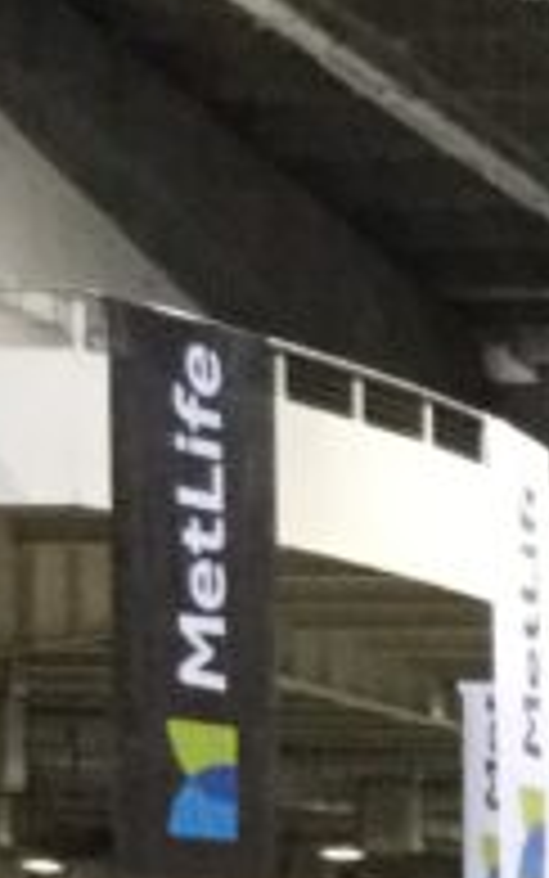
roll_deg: -0.9
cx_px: 1462
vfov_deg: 11.6
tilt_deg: -2.7
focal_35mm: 173
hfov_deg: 7.0
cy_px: 1279
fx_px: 4138
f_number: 2.4
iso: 200
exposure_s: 1/30
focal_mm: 3.3
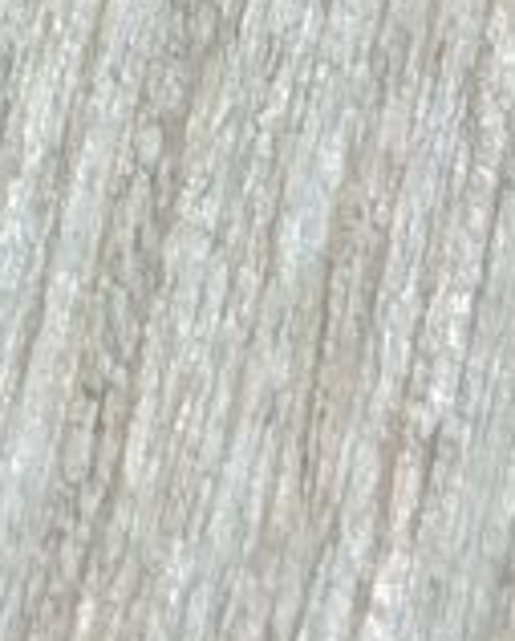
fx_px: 5756
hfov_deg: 5.0
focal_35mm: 303
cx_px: -633
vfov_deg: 6.2
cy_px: -734
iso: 869
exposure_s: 1/50
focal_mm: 5.25
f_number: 1.75
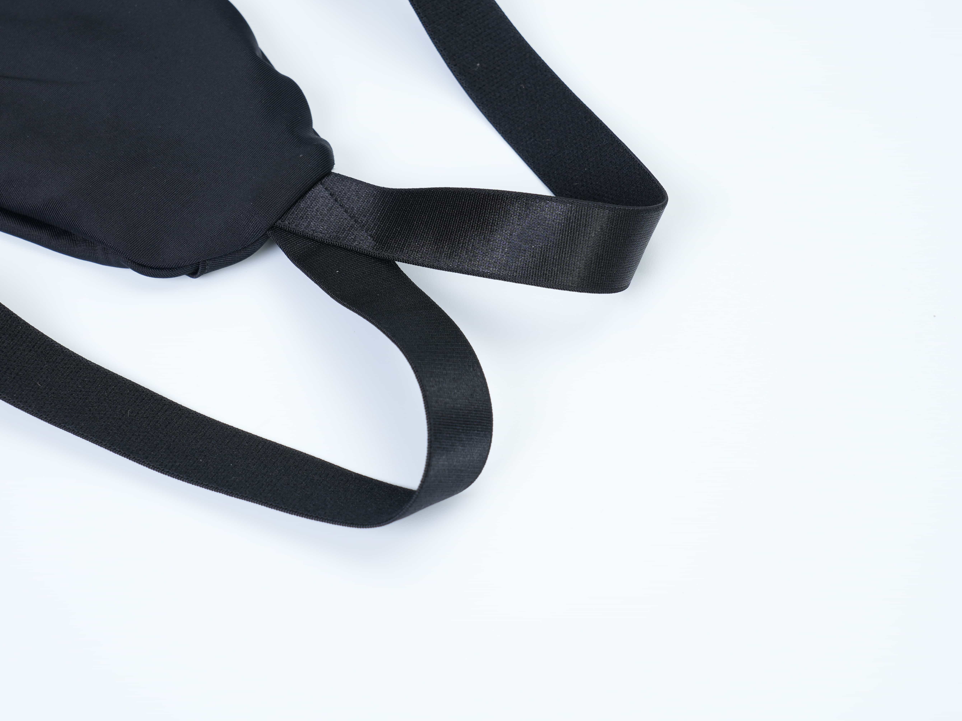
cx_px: 336
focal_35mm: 78
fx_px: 2168
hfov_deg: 24.9
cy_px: 319
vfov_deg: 18.9
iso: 100
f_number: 10
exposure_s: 1/3
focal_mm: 62
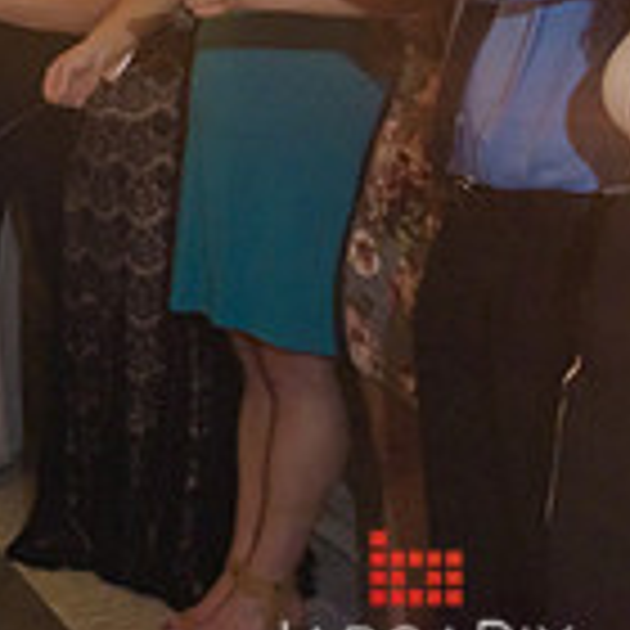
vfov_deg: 15.9
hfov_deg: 14.0
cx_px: -616
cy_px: -106
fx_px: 2183
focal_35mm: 106
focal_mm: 30
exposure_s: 1/125
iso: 1600
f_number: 4
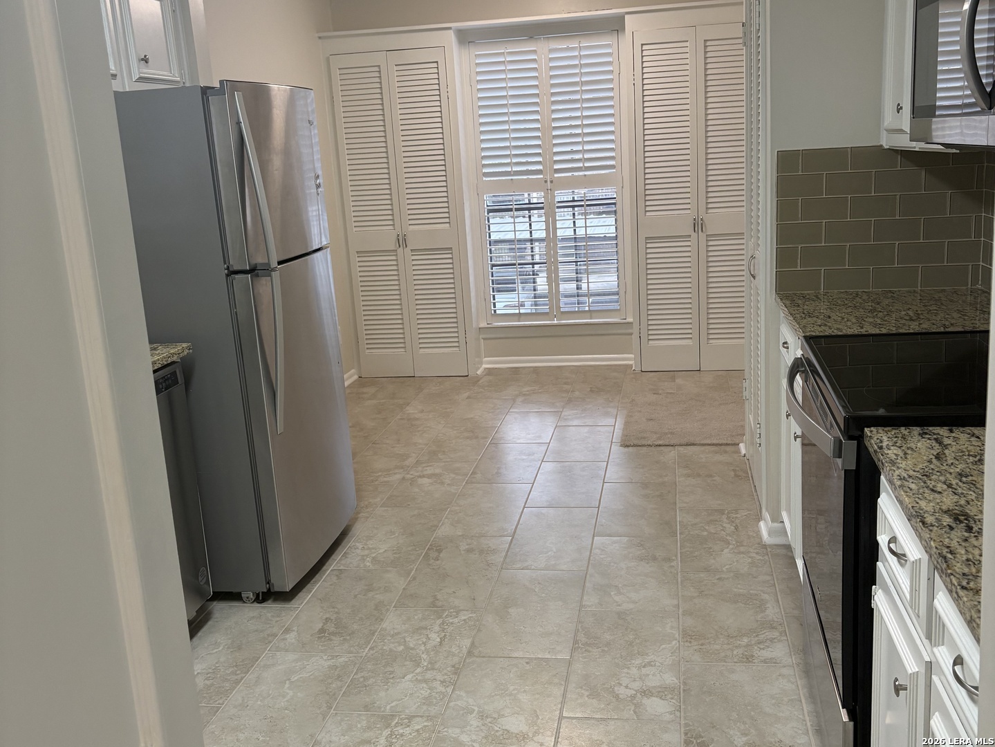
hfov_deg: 67.3
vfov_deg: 53.1
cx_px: 498
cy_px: 374
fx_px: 748
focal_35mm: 26
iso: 100
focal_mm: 5.96
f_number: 1.6
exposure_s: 1/120
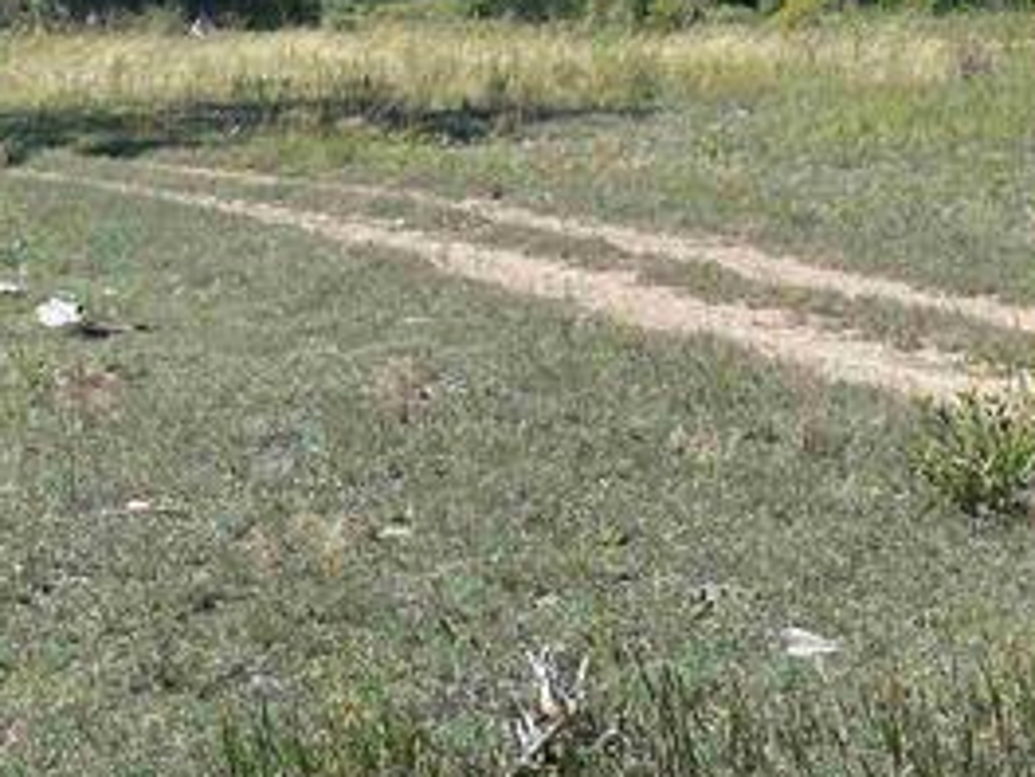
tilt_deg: +2.6
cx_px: 592
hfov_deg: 19.4
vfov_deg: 14.2
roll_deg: +1.0
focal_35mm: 101
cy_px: -177
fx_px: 3020
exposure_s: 1/1727
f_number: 1.8
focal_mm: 4.25
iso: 32
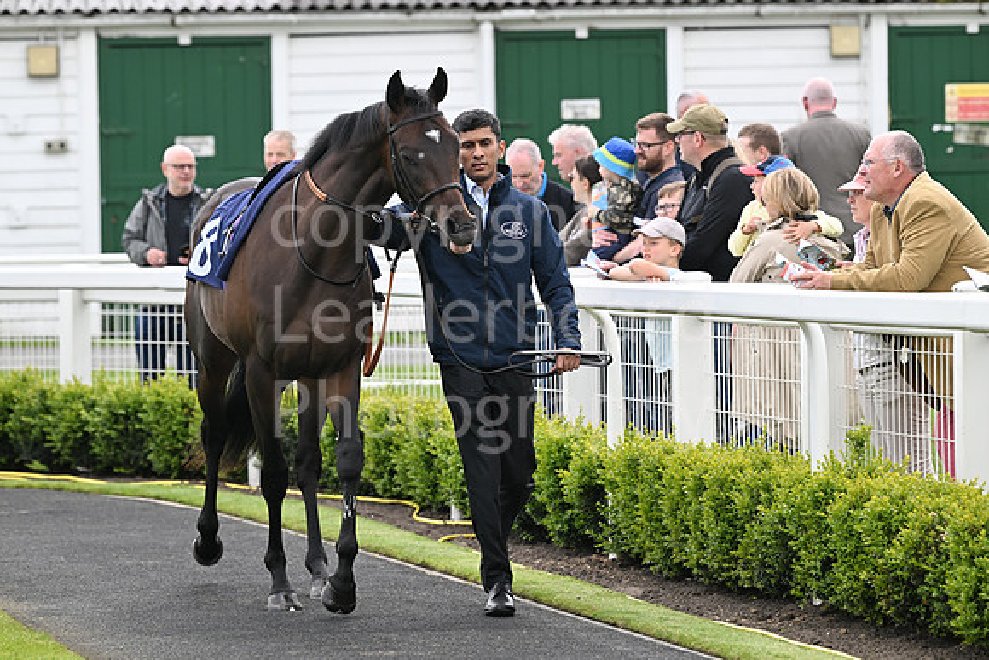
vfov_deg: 6.9
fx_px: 5495
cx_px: 494
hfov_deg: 10.3
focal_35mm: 200
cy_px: 330
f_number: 5.6
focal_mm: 200
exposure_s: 1/800
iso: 400
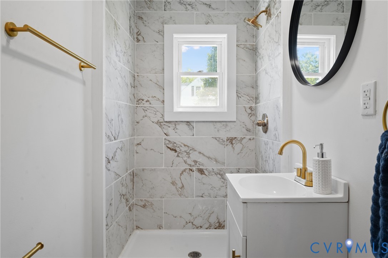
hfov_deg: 78.6
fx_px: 237
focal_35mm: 22
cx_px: 194
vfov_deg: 57.2
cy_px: 129
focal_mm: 22
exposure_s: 1/8
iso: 320
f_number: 8
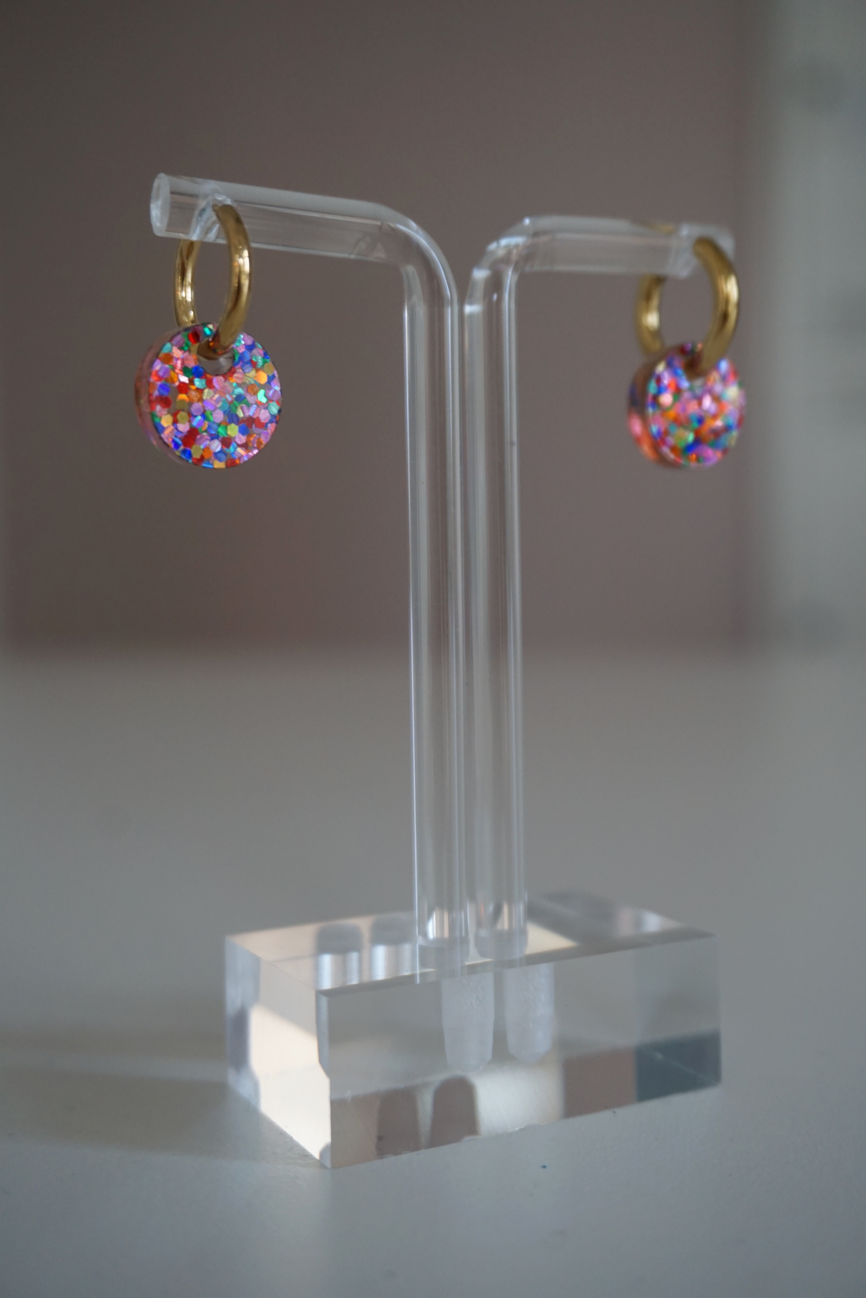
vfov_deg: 47.9
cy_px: 649
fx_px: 1461
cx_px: 433
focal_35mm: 40
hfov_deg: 33.0
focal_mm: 27
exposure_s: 1/60
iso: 640
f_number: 4.5
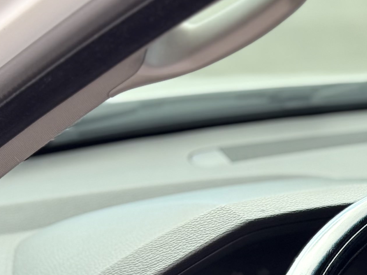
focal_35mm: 153
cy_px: 423
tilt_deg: -21.3
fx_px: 1622
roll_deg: -2.9
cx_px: 442
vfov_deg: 9.4
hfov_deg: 12.6
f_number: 1.78
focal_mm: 6.76
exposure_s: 1/700
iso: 64
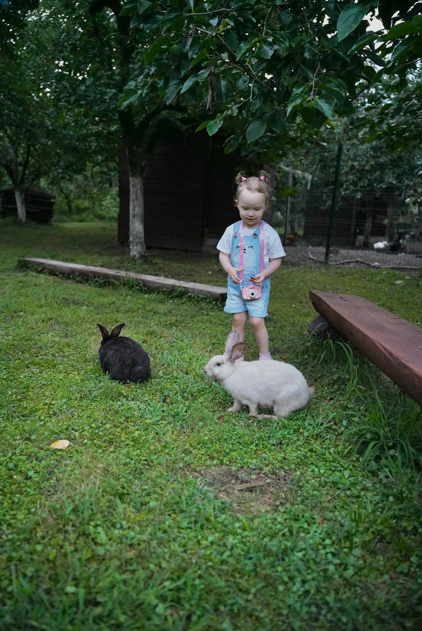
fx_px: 491
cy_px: 316
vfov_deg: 65.4
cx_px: 211
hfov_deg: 46.5
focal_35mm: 28
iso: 12800
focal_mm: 28
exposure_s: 1/1000
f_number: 2.8
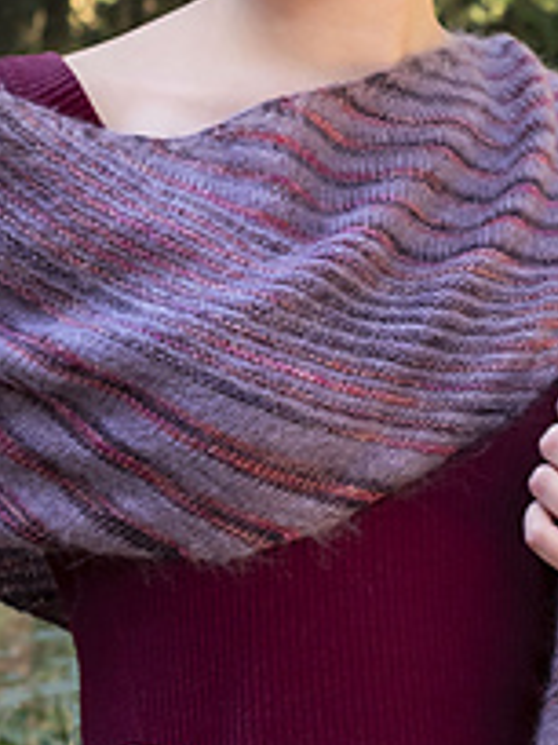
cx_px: 221
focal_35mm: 151
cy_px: 296
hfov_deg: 9.8
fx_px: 3245
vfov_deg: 13.1
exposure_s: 1/50
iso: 640
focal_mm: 50
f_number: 7.1
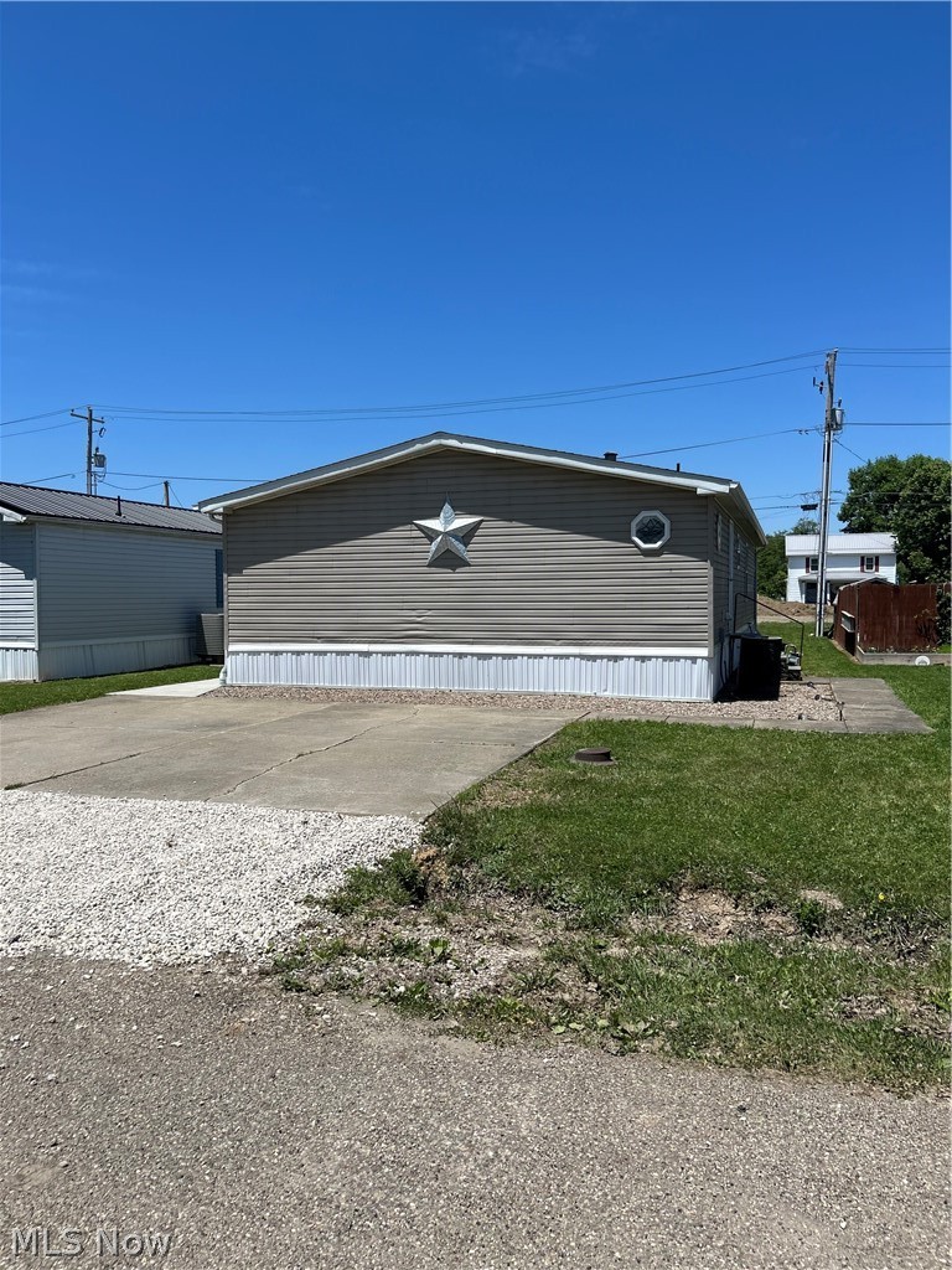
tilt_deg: -0.7
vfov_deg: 67.3
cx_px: 476
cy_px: 635
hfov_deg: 53.1
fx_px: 953
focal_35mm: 26
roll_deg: +0.7
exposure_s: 1/6579
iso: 50
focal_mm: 5.7
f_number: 1.5
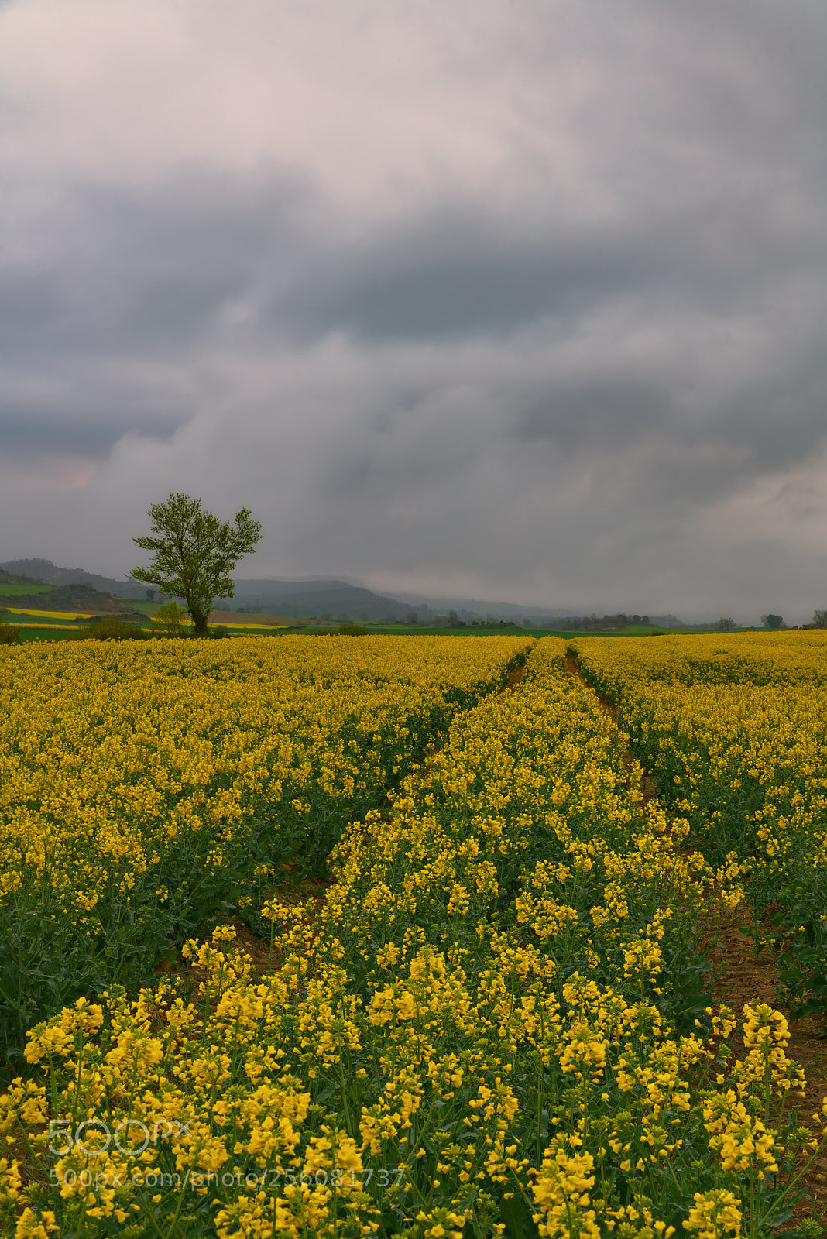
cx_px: 414
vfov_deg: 33.4
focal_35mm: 60
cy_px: 620
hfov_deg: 22.6
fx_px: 2066
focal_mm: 60
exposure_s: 1/1.25
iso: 100
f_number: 11
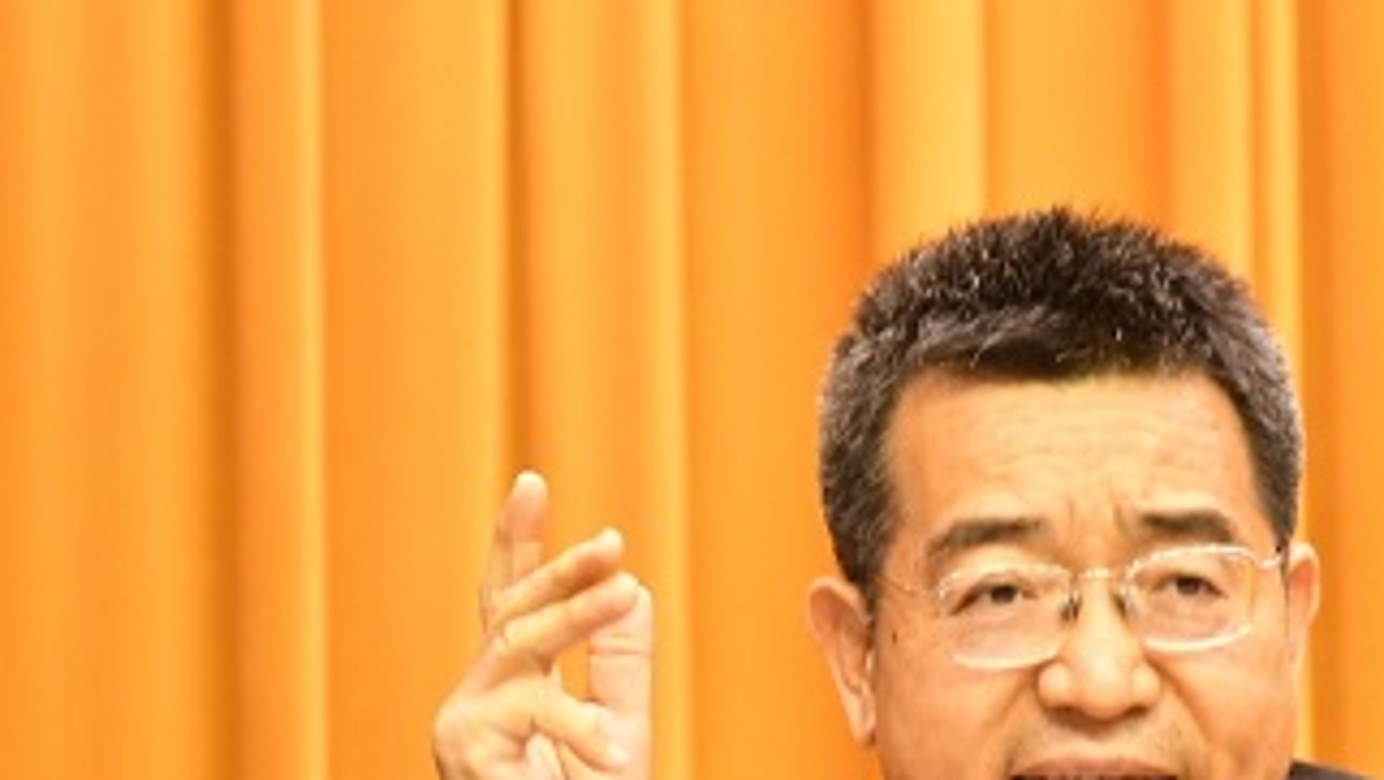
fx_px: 8042
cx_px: 1018
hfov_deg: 9.8
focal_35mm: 219
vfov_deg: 5.5
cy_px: 866
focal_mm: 70
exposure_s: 1/125
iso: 3200
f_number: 2.8
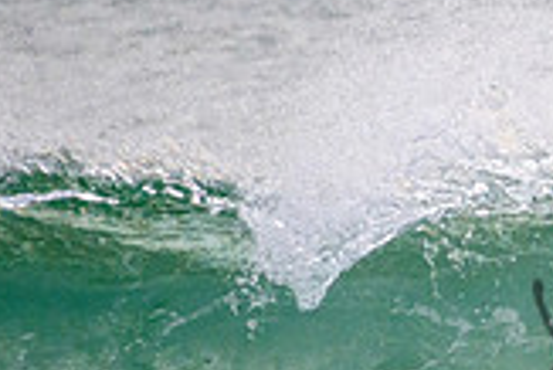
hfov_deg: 0.7
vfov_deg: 0.5
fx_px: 43771
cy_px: 304
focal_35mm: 2847
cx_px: 882
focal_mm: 800
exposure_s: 1/2000
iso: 1800
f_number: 11
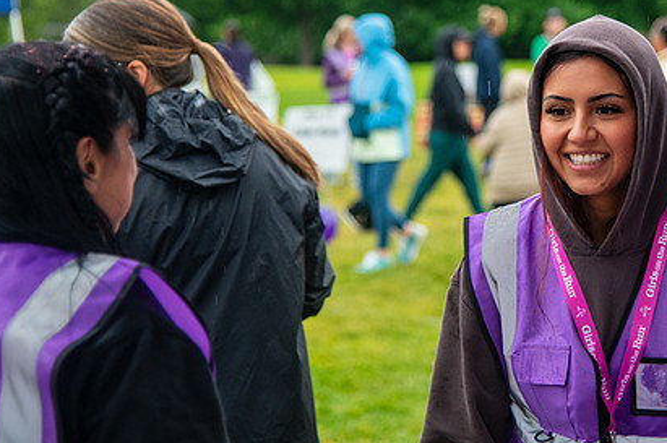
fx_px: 2739
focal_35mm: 148
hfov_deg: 13.9
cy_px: 104
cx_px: 462
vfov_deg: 9.2
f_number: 4
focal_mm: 85
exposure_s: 1/320
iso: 2000
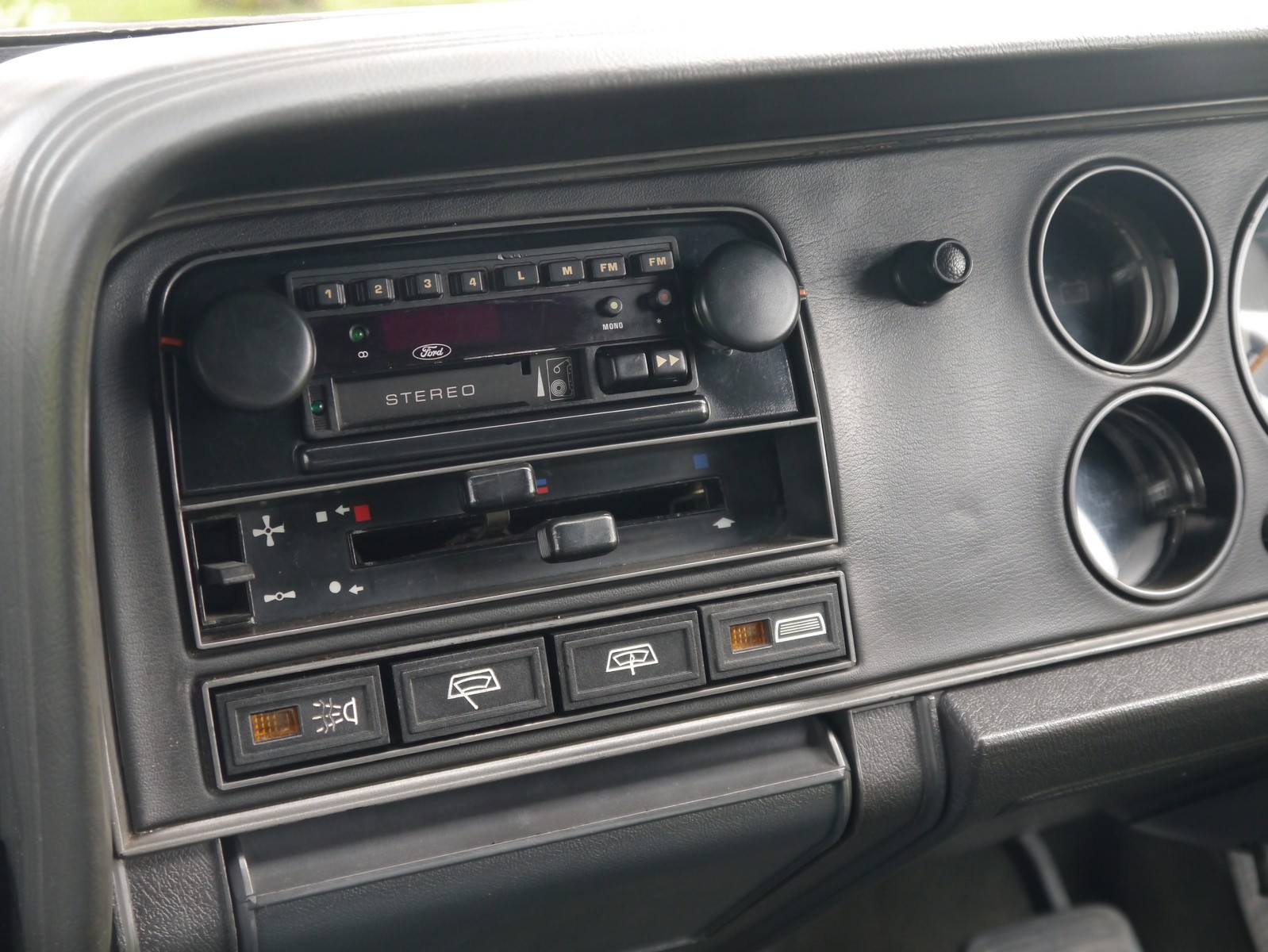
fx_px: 1906
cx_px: 634
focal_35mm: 52
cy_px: 476
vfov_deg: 28.1
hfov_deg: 36.8
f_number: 4.7
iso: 800
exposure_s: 1/20
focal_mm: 26
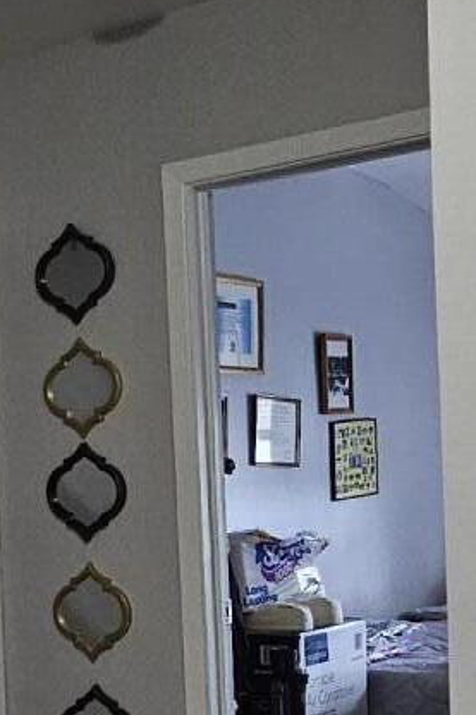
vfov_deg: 30.6
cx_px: -160
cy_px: 512
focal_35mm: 65
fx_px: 1290
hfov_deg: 19.2
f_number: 2.2
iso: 400
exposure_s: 1/60
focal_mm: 2.2
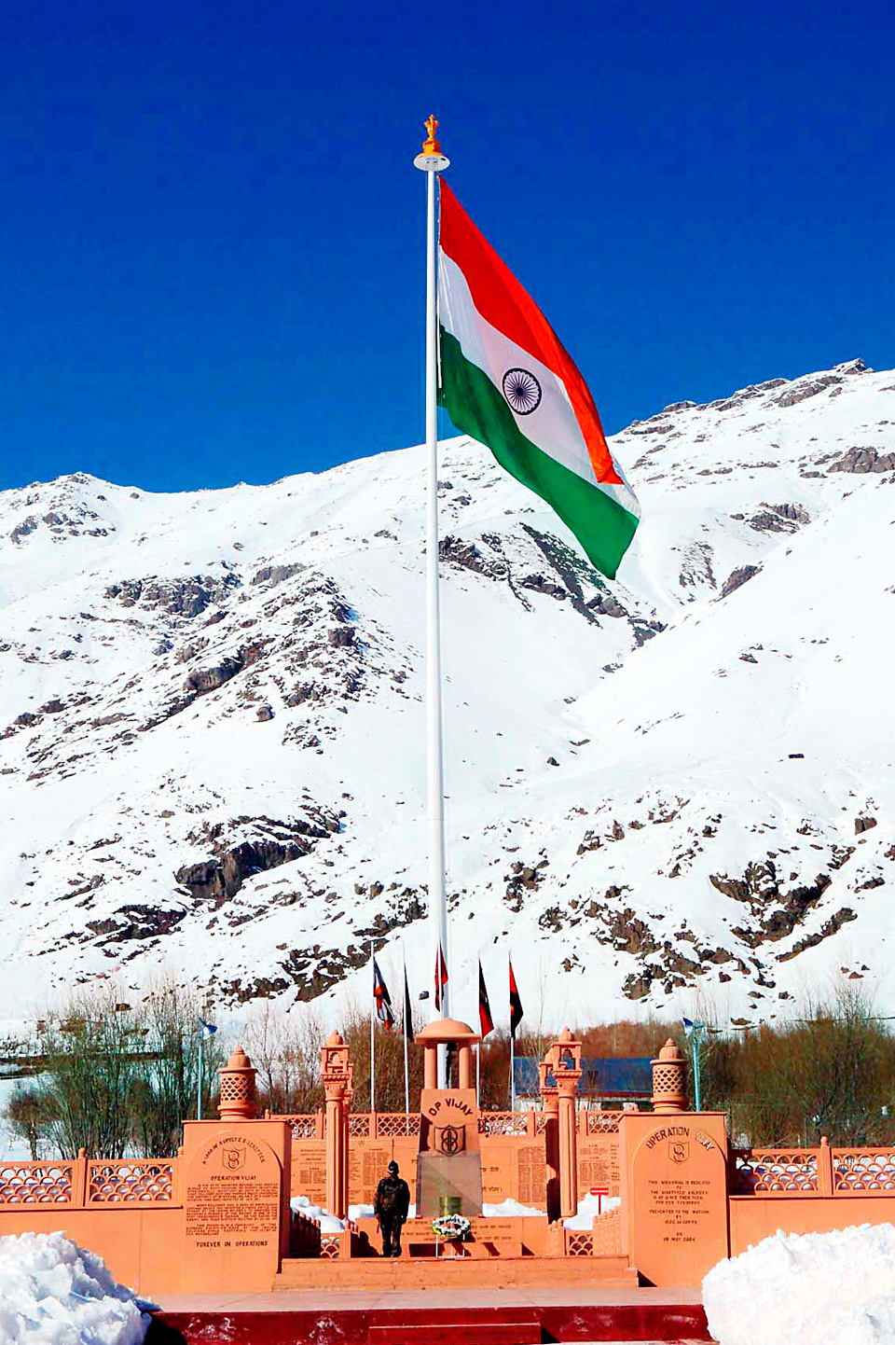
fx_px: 1306
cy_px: 672
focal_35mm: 35
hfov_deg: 37.8
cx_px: 448
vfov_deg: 54.5
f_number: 5.6
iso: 125
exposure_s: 1/200
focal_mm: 35
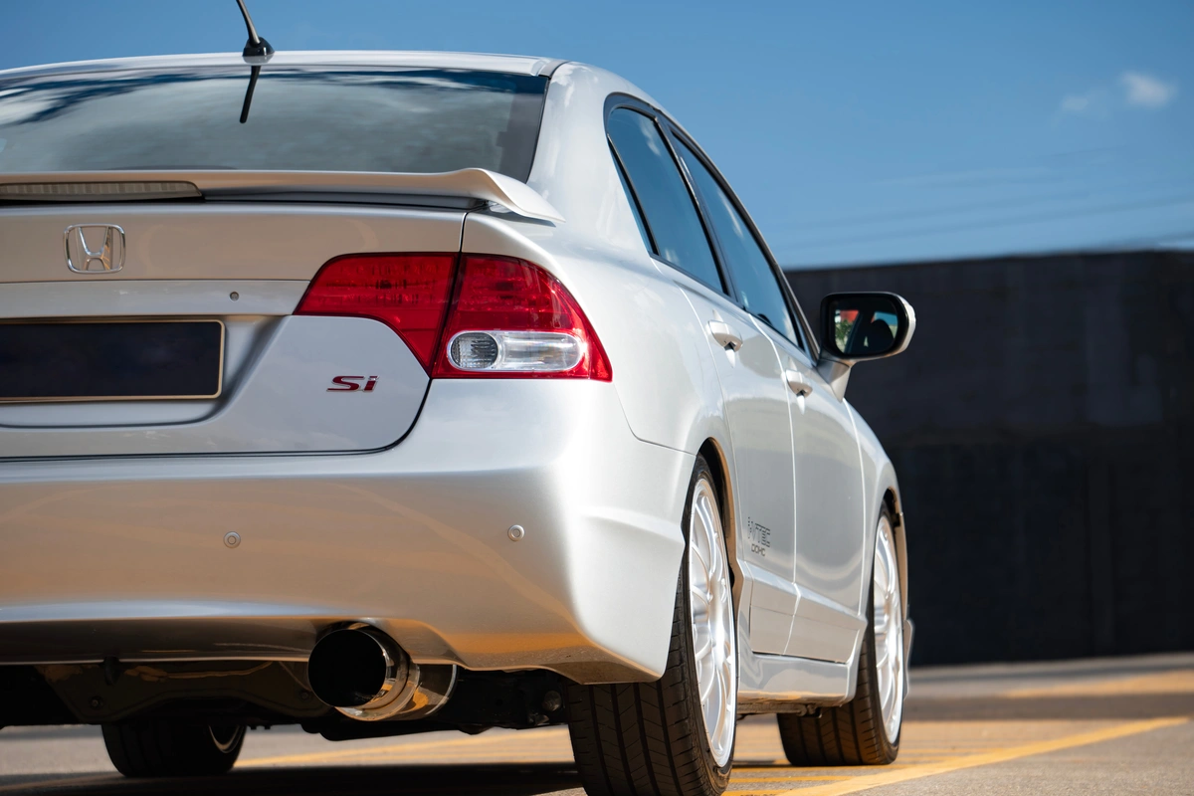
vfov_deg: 8.8
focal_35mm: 156
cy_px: 398
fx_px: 5174
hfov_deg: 13.2
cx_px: 597
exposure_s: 1/125
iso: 100
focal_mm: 104
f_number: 5.6
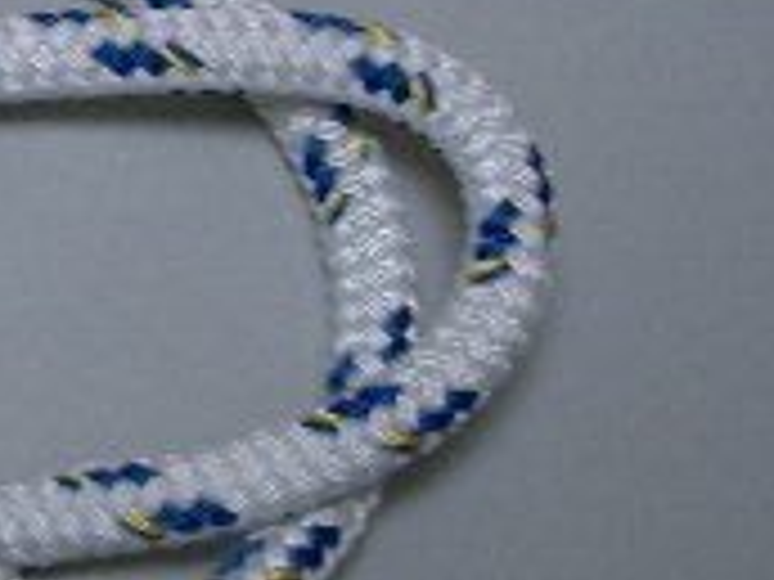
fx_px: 2907
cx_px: -374
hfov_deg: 14.2
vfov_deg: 11.4
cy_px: 225
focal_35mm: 130
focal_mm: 5.8
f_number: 2.6
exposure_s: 1/40
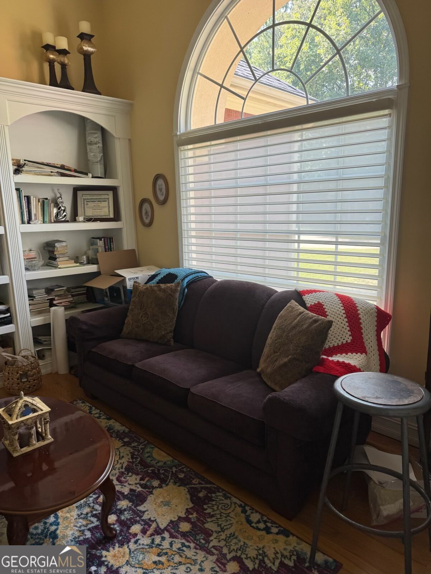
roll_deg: +1.5
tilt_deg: -11.9
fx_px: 398
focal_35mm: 24
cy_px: 287
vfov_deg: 71.6
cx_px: 216
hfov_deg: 56.8
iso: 80
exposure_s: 1/121
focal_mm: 6.76
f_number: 1.78
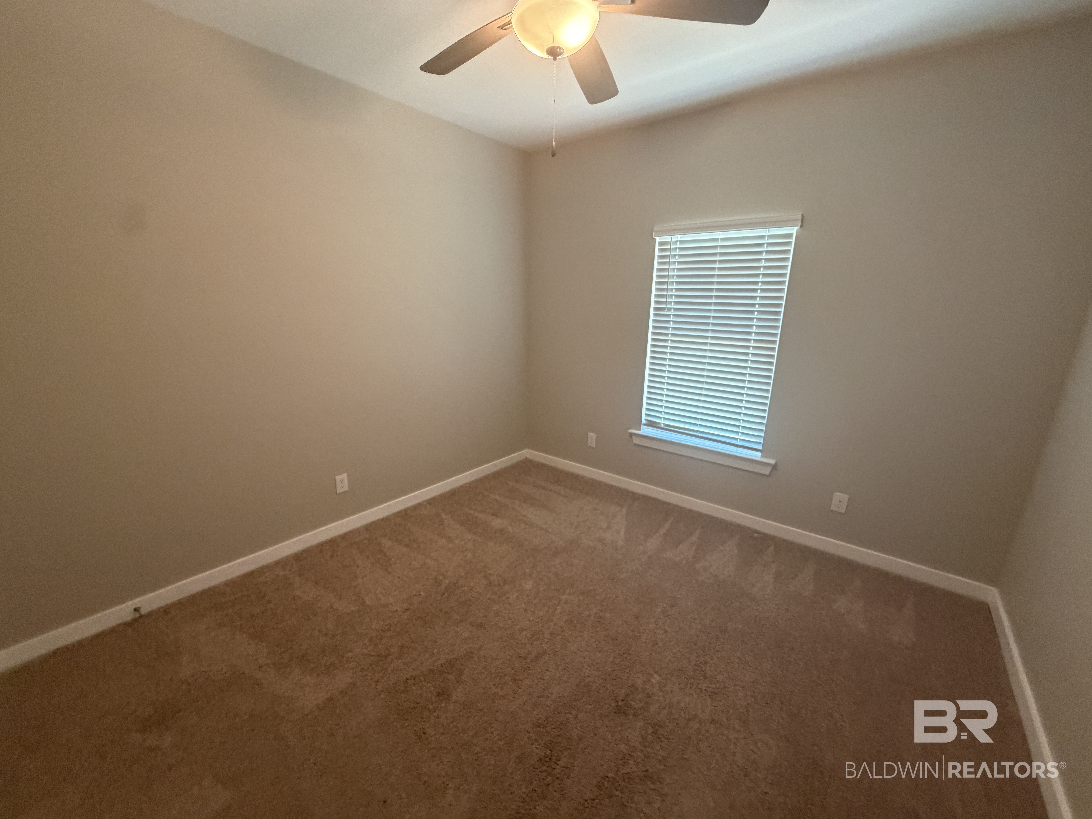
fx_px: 442
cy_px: 410
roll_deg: -0.7
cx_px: 546
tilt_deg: -13.9
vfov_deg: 85.7
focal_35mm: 14
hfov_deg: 102.1
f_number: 2.2
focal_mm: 2.22
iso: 400
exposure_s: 1/60
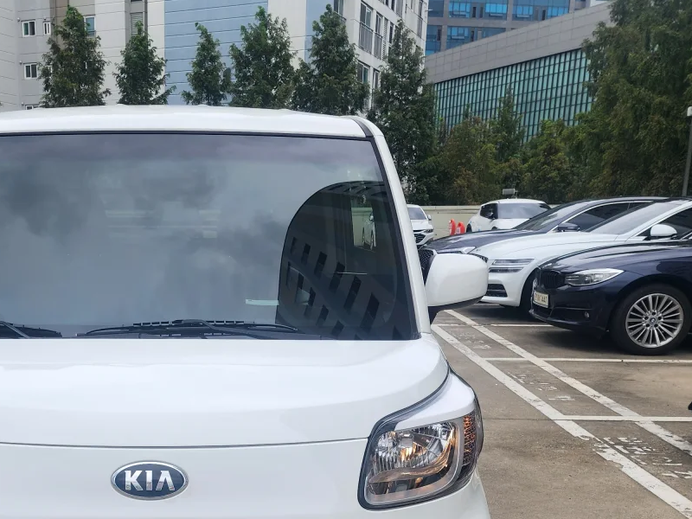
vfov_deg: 30.3
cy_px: 457
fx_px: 920
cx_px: 167
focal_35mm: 46
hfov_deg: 40.0
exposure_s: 1/664
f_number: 1.8
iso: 12
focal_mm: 6.4
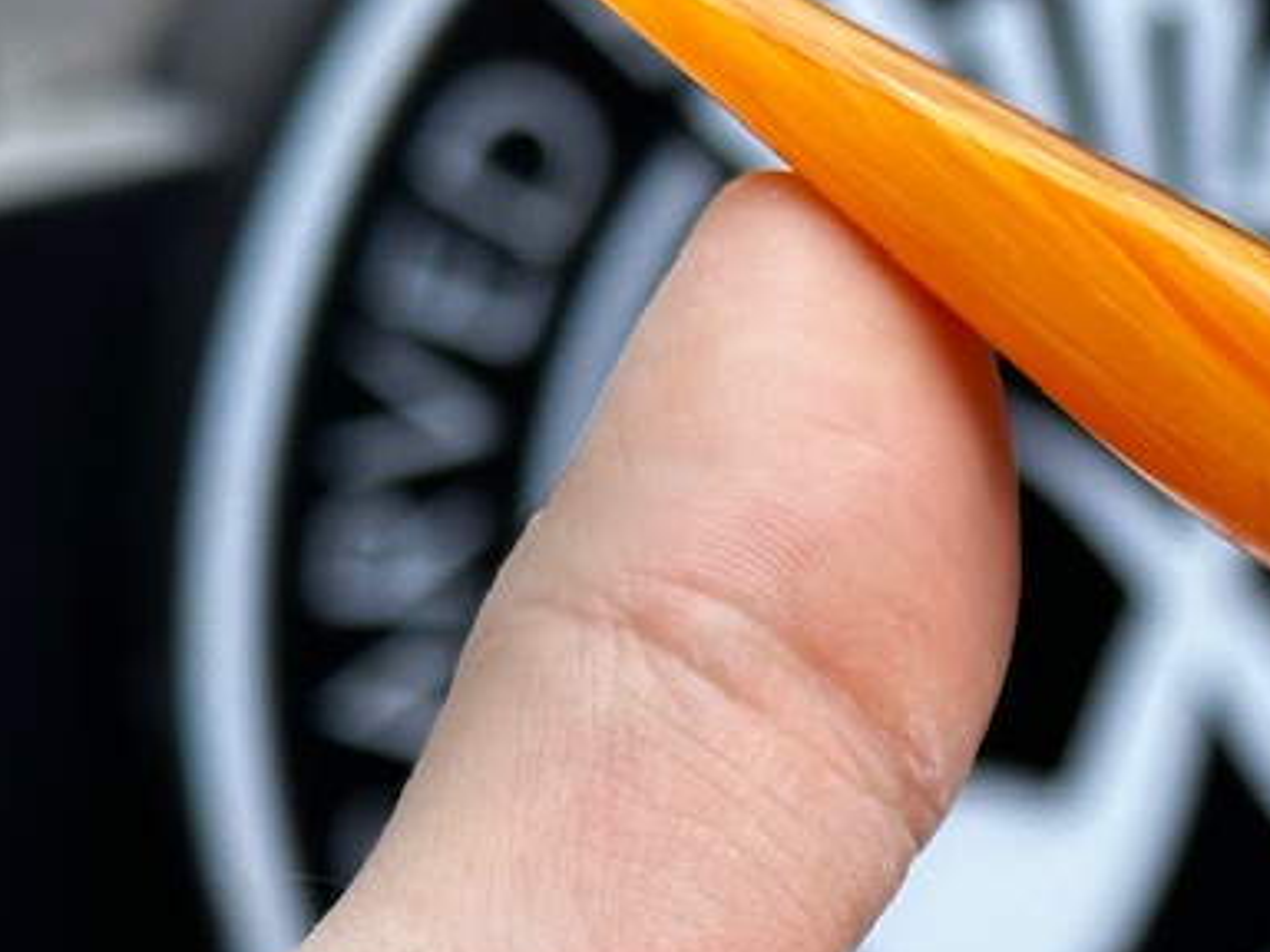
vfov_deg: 9.2
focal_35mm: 160
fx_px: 5870
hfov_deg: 11.9
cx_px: 1836
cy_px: 916
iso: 64
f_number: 1.78
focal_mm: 6.86
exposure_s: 1/100
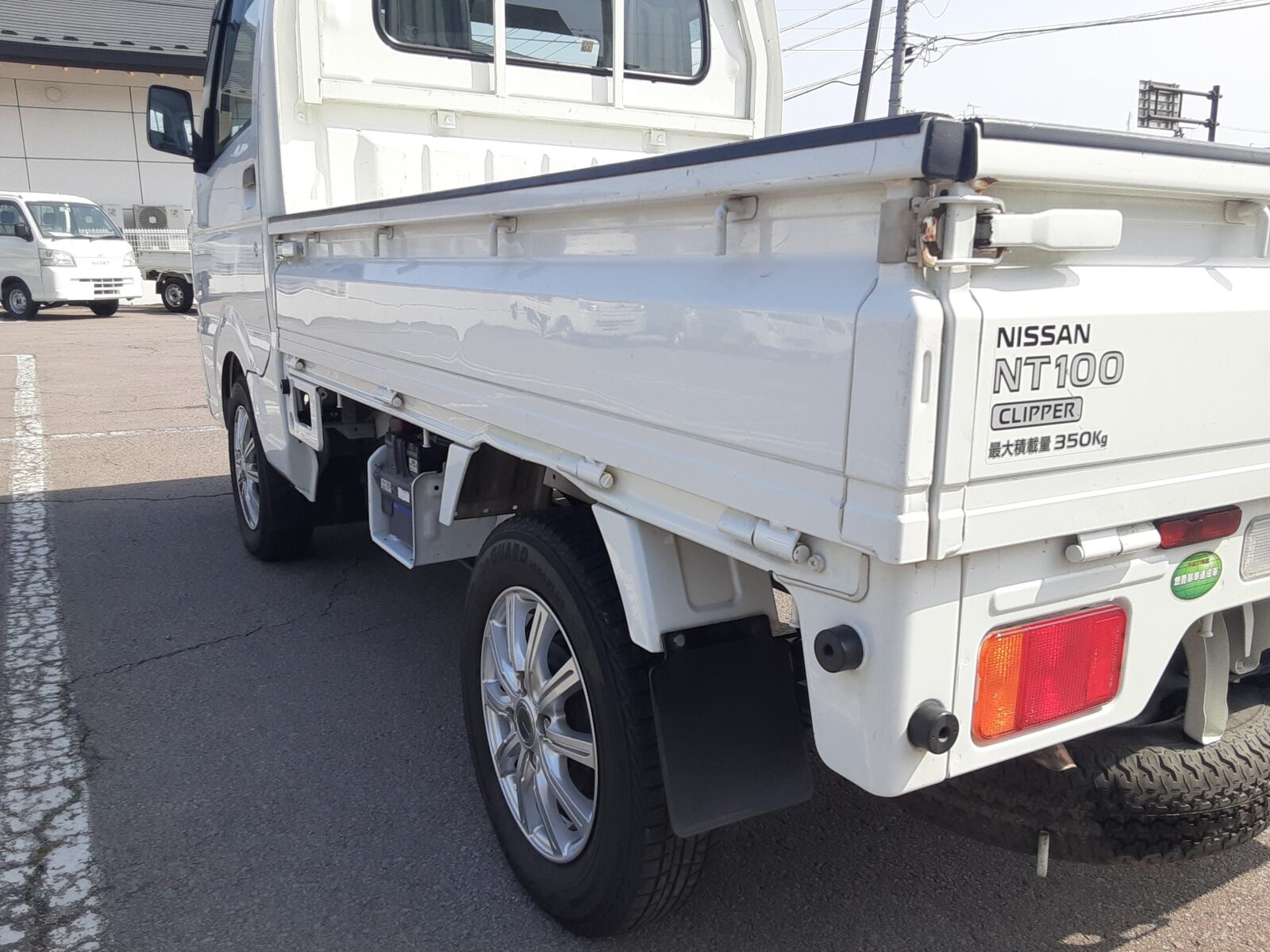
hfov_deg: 65.3
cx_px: 635
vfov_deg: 51.4
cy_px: 476
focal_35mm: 27
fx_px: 991
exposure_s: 1/1172
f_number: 1.9
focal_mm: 2.91
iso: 40
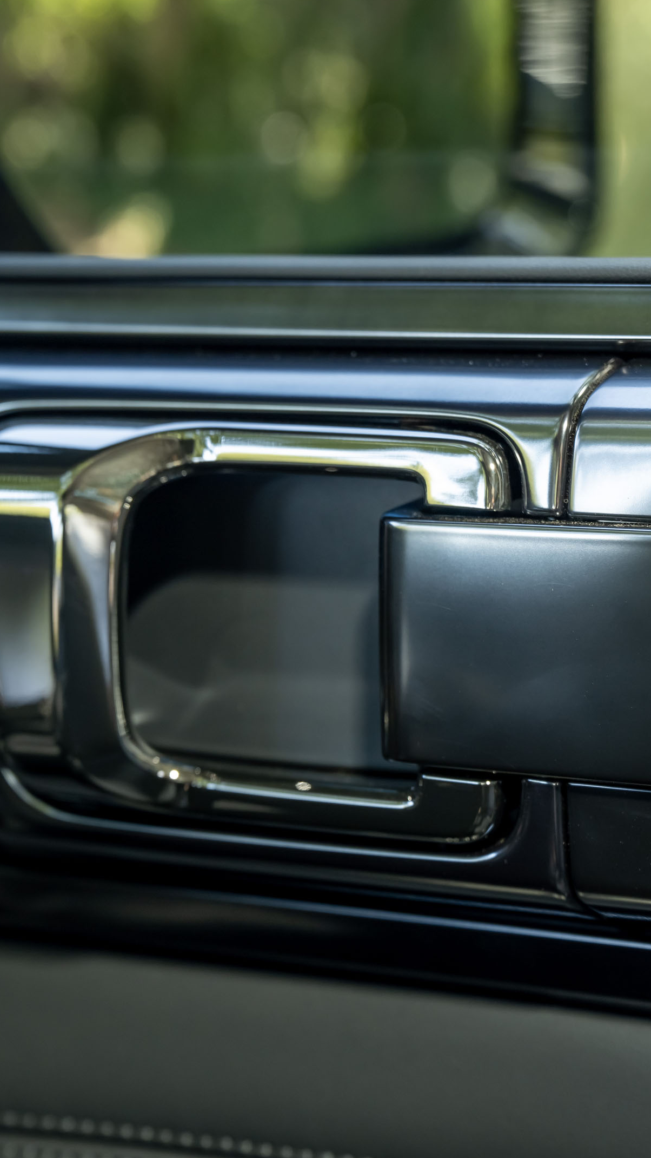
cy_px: 581
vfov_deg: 19.3
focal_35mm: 111
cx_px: 336
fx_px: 3406
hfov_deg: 10.9
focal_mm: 70
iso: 400
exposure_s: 1/30
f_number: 5
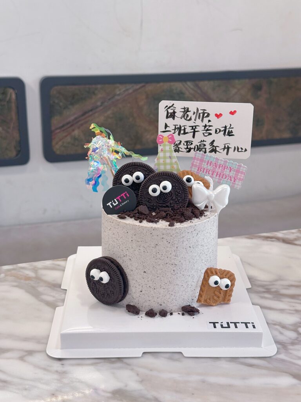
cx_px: 150
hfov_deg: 30.3
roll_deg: -1.4
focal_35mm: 48
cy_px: 201
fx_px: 557
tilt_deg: -19.9
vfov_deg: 39.7
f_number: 1.78
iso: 200
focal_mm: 6.86
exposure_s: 1/50
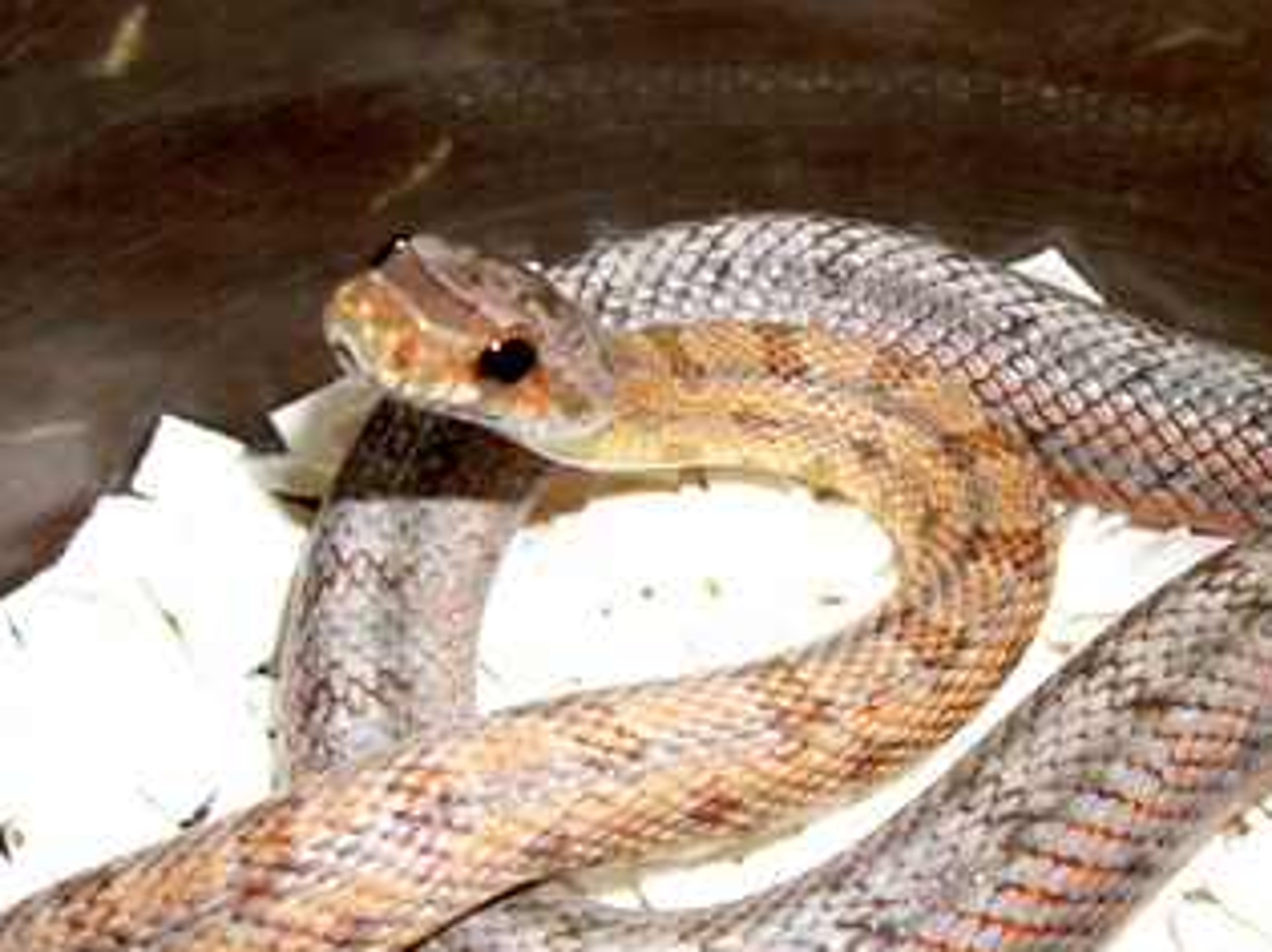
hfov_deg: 31.7
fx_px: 2241
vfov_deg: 23.9
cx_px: 662
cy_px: 645
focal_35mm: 61
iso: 80
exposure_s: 1/60
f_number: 2.9
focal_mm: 5.7
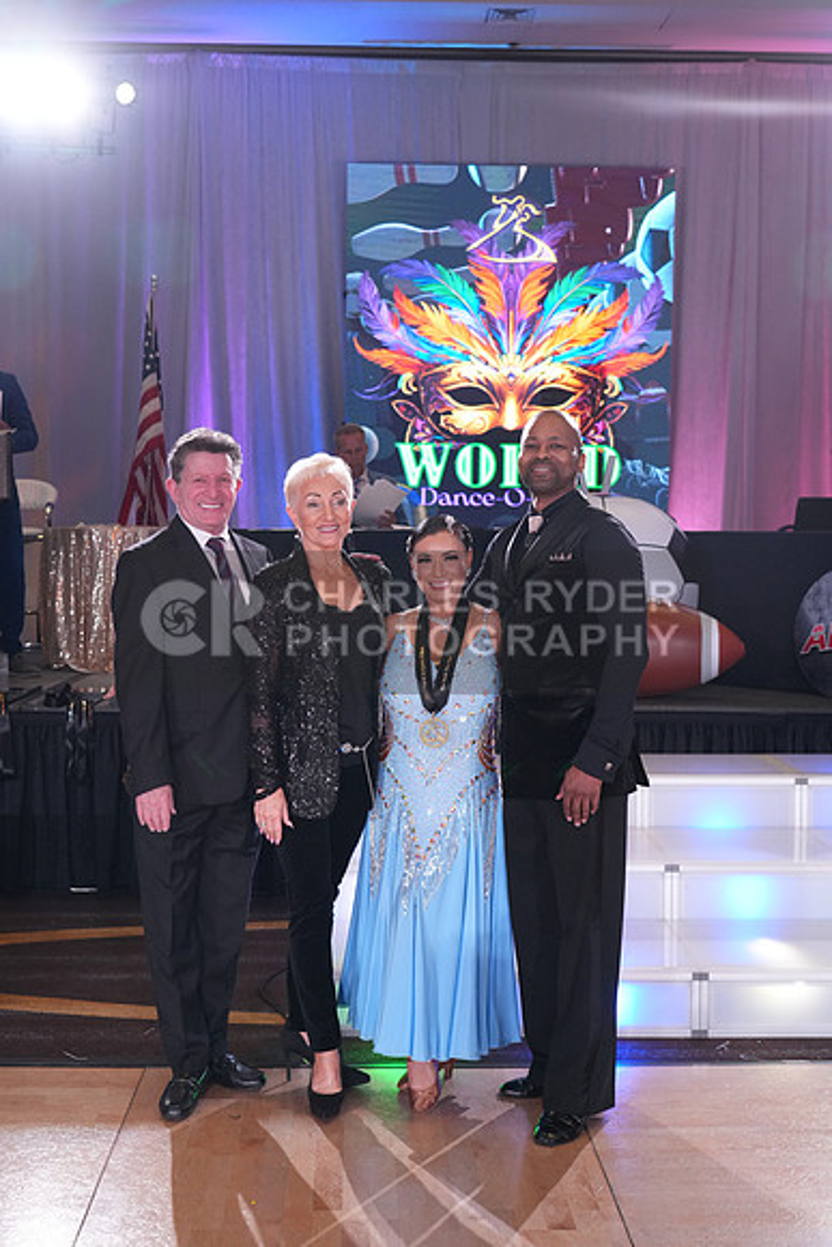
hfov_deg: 31.9
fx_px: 1455
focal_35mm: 42
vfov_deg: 46.4
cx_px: 416
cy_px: 624
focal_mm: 42
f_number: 4
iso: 2000
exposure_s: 1/400
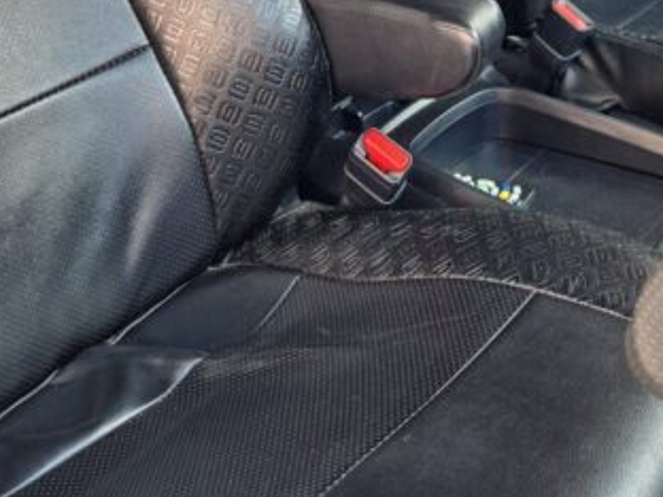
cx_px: 414
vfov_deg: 22.5
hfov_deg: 32.5
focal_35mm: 59
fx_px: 1130
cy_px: -123
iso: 80
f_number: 1.8
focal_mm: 5.4
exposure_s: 1/180
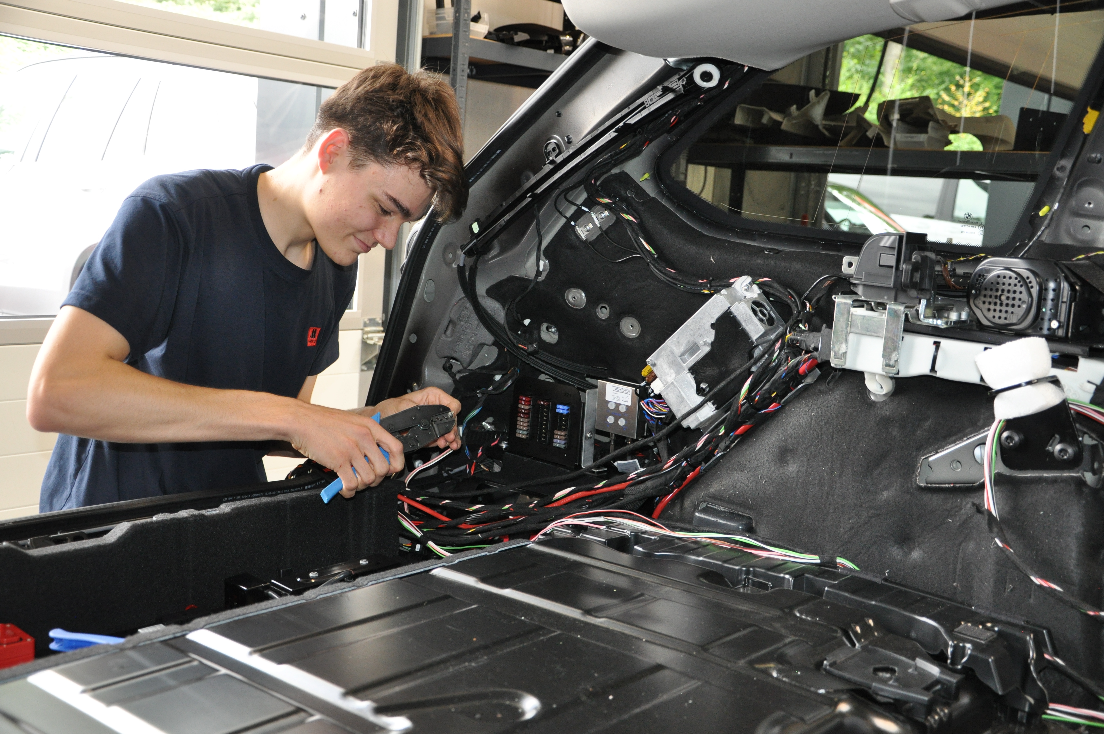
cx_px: 552
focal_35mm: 38
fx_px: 1149
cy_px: 367
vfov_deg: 35.4
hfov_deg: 51.3
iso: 800
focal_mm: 25
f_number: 4
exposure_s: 1/60
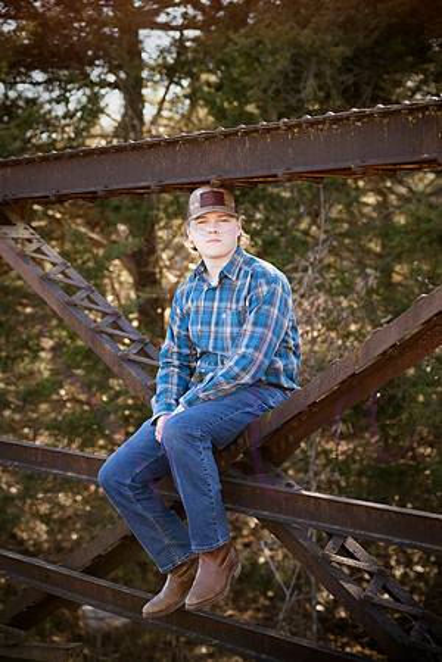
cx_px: 221
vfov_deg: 20.4
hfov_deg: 13.7
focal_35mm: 100
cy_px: 331
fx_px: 1842
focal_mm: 100
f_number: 4.5
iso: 800
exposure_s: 1/640
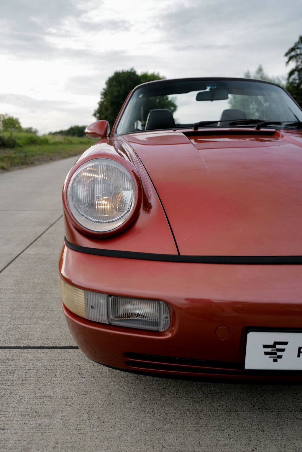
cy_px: 226
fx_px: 352
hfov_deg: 46.4
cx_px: 151
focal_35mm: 28
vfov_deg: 65.5
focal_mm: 28
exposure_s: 1/50
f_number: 3.2
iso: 100
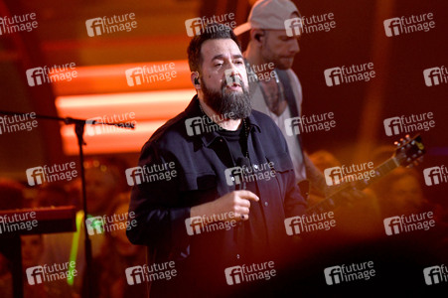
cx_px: 224
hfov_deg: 4.5
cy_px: 149
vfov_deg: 3.0
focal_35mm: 460
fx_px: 5720
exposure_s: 1/80
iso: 3200
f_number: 6.3
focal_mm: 460
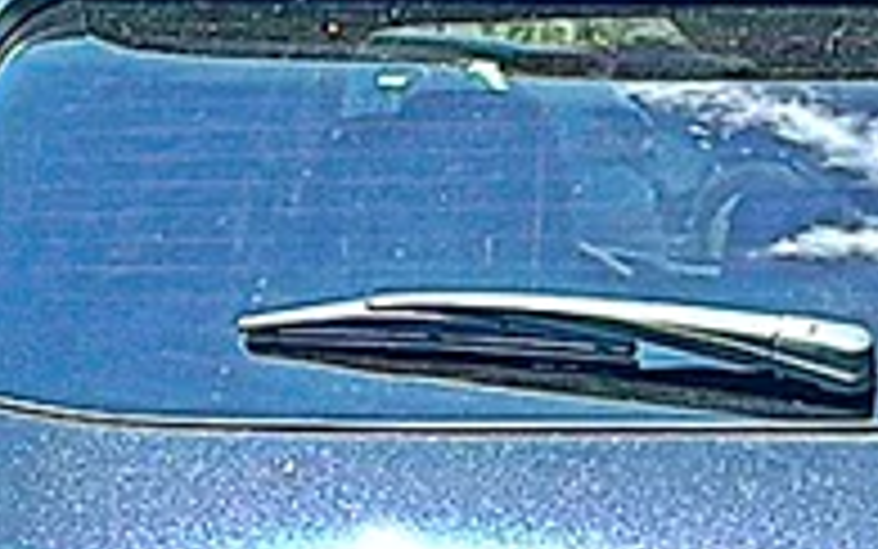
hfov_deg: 14.5
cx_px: 923
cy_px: 893
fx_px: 3375
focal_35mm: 141
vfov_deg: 9.0
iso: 80
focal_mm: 6.86
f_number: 1.78
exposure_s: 1/1292
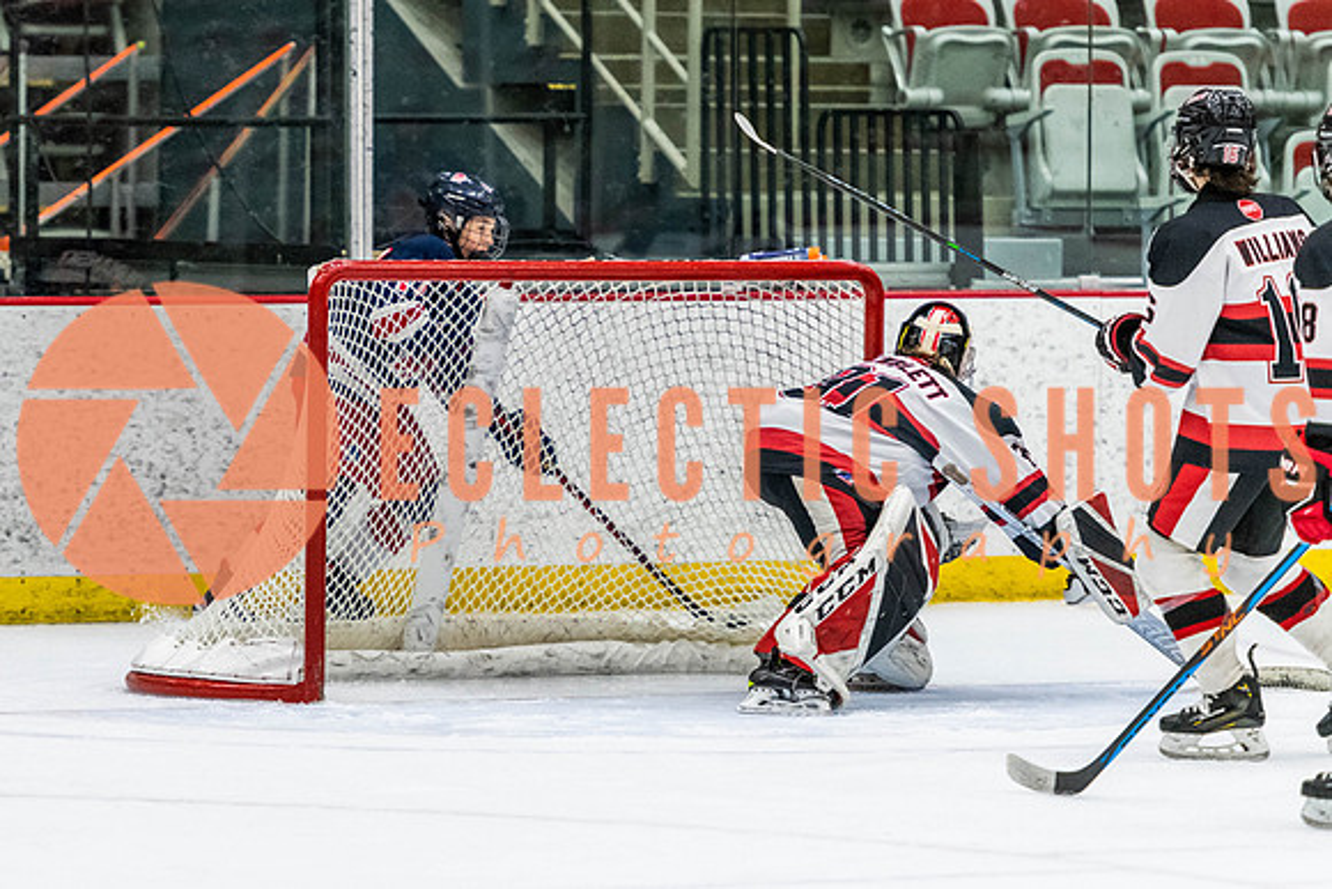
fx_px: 10176
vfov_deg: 5.0
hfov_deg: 7.5
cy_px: 385
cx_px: 463
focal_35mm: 275
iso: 3200
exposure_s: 1/640
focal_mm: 175
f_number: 2.8
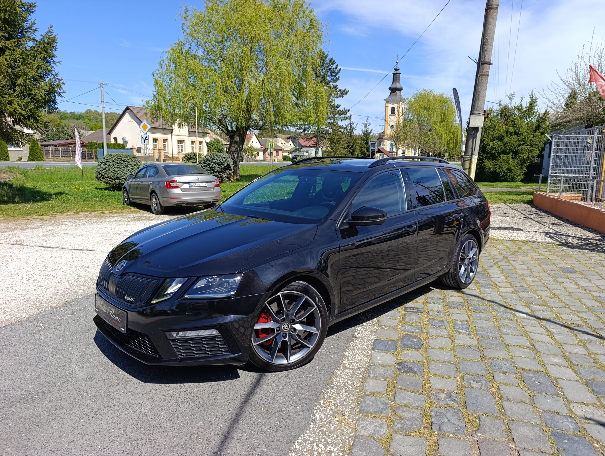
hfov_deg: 73.8
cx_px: 302
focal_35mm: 23
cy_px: 228
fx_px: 403
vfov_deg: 59.0
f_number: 1.6
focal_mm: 6.14
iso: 50
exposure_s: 1/633
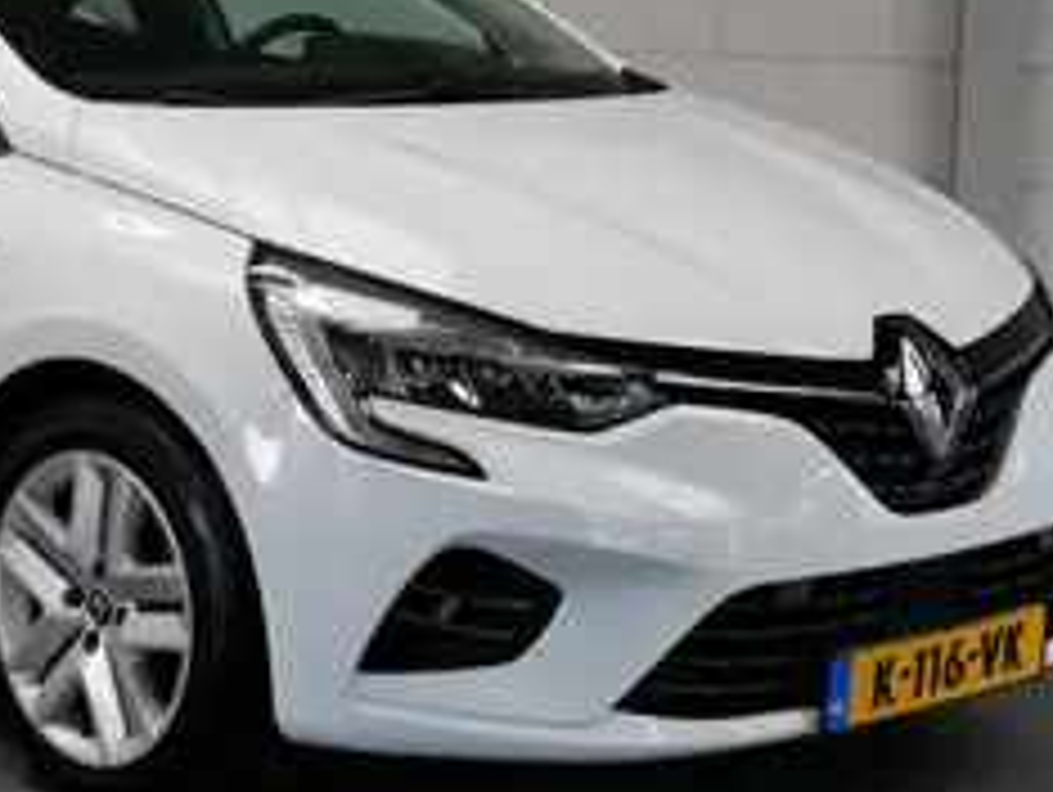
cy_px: 176
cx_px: 189
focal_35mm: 86
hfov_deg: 22.4
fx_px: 2619
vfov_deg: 17.1
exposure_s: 1/60
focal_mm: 21
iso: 200
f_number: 4
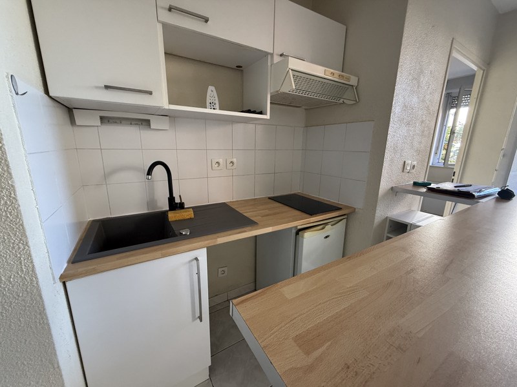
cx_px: 258
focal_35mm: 14
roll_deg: -2.2
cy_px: 194
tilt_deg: -12.8
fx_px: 209
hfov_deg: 102.1
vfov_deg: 85.7
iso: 320
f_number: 2.2
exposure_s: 1/99
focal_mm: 2.22
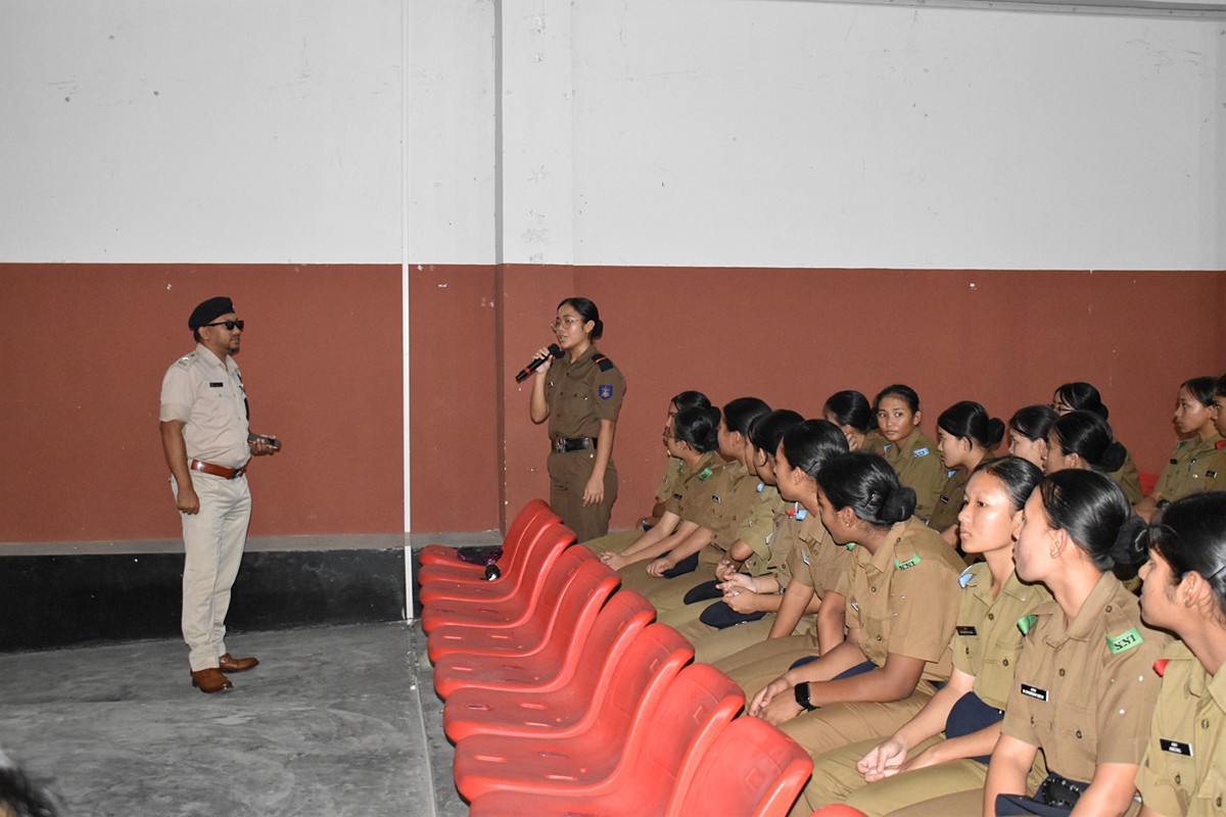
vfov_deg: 30.8
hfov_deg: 45.0
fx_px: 1481
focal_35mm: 44
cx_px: 613
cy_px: 408
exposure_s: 1/60
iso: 4000
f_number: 4.2
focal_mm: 29
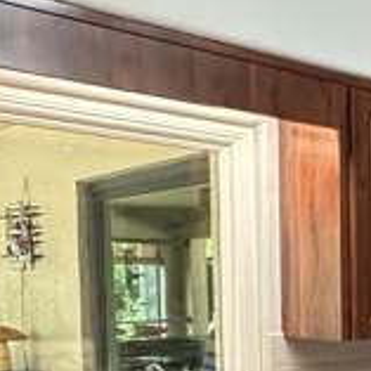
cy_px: 343
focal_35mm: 63
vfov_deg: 26.3
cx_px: 508
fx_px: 764
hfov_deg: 23.5
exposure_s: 1/60
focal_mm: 2.22
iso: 250
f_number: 2.2
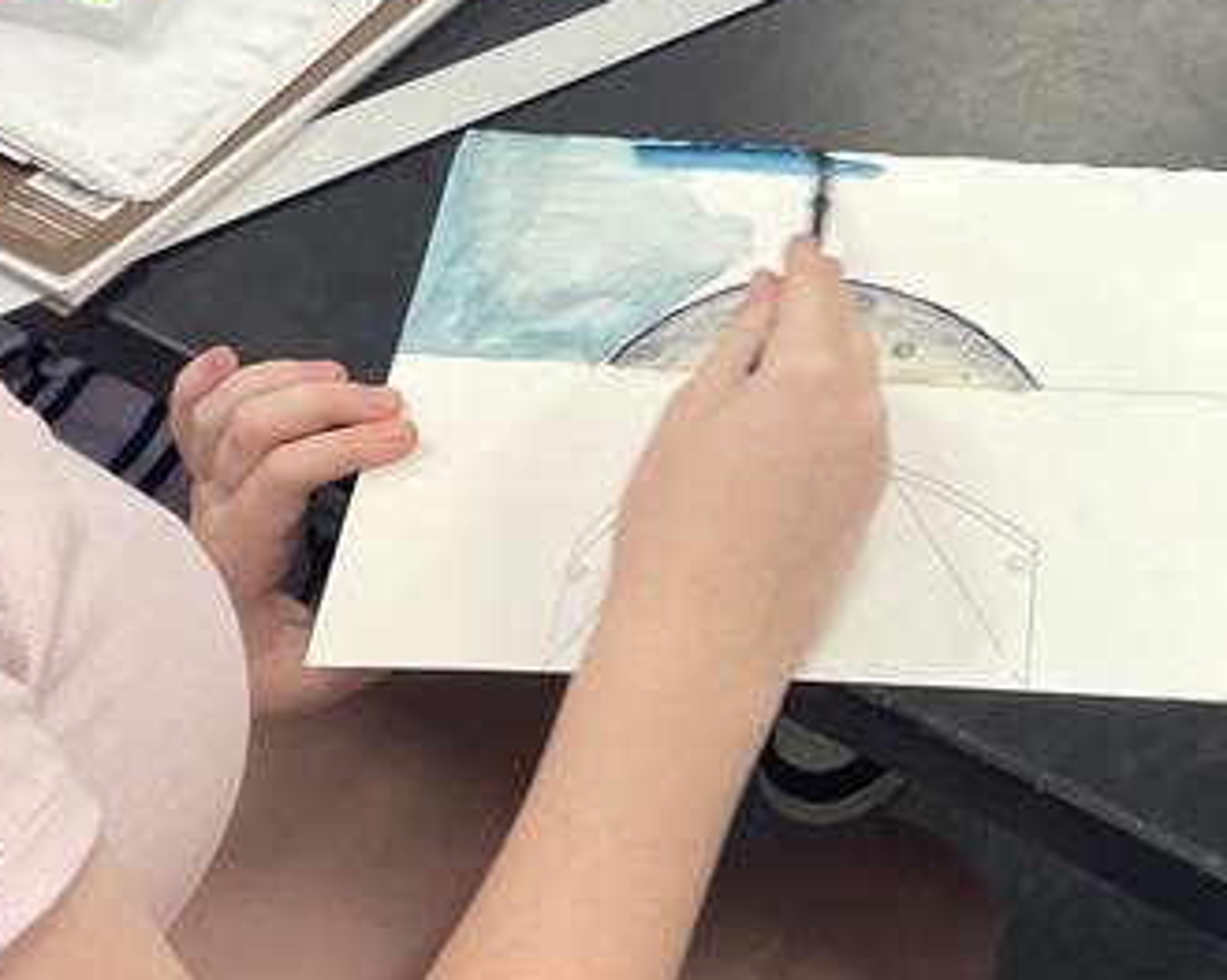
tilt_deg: -48.8
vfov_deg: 19.4
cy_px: 481
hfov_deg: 23.6
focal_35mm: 79
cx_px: 1078
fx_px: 2868
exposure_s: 1/120
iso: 100
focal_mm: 4.2
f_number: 1.6
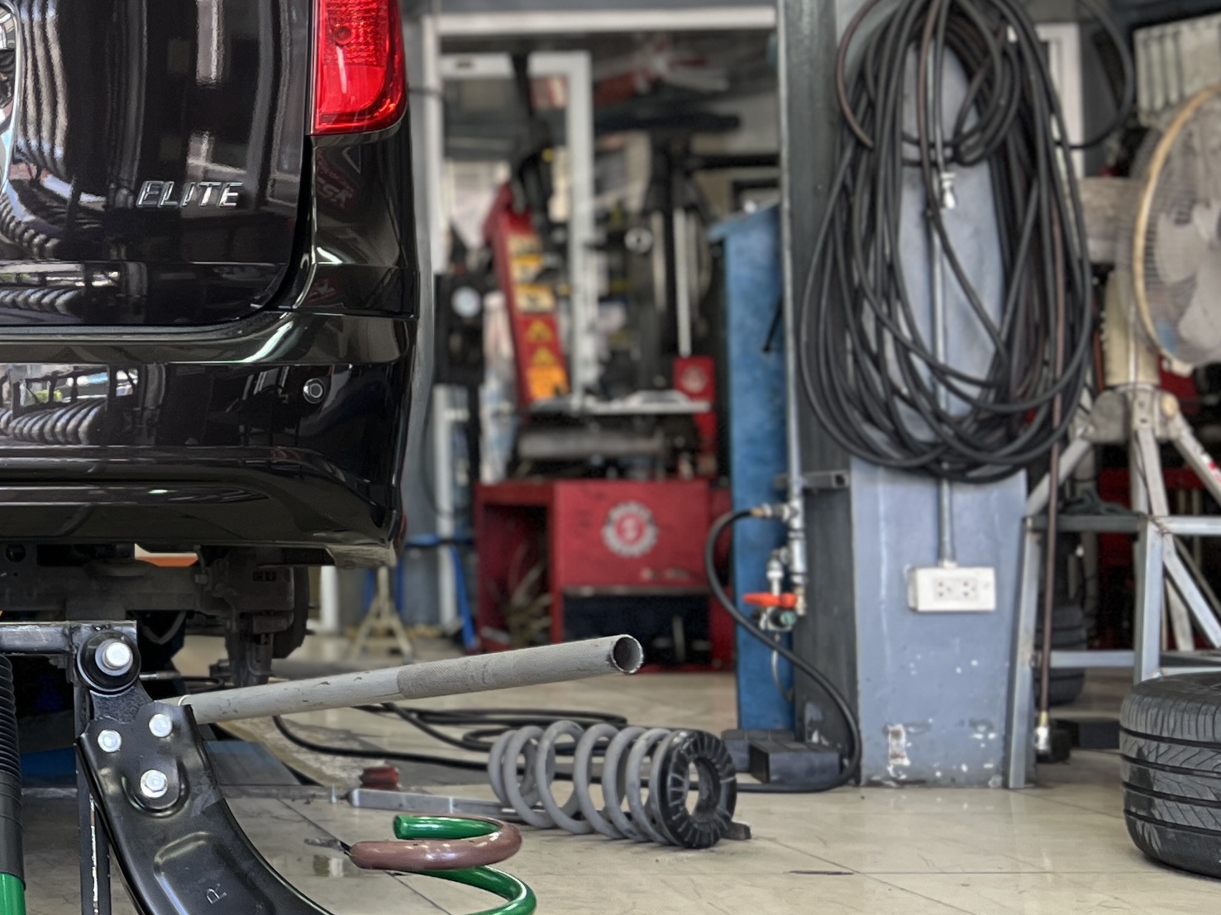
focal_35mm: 71
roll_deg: +1.0
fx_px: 2504
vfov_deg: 20.7
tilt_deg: +1.8
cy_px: 411
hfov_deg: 24.4
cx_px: -310
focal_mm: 5.7
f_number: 1.5
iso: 80
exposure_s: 1/50
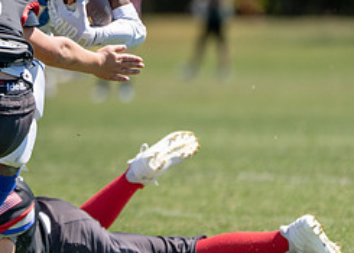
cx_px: -87
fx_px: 10215
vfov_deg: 1.4
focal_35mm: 1016
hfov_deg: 2.0
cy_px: 68
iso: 320
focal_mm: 364
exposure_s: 1/1250
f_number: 5.6
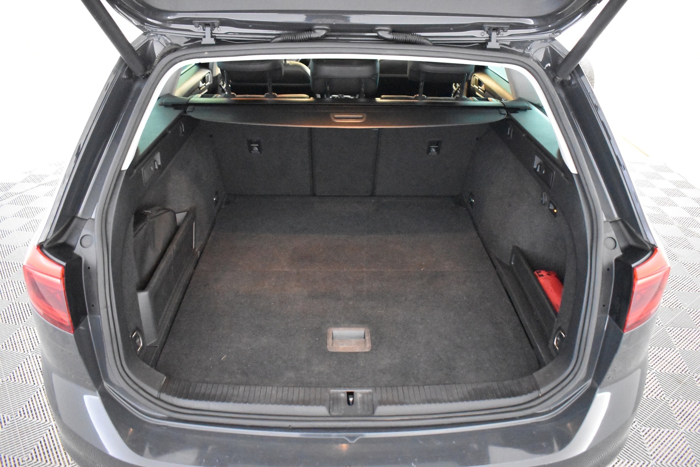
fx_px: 525
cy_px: 234
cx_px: 350
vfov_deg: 47.9
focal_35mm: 27
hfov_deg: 67.4
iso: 12800
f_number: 3.5
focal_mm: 18
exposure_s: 1/45
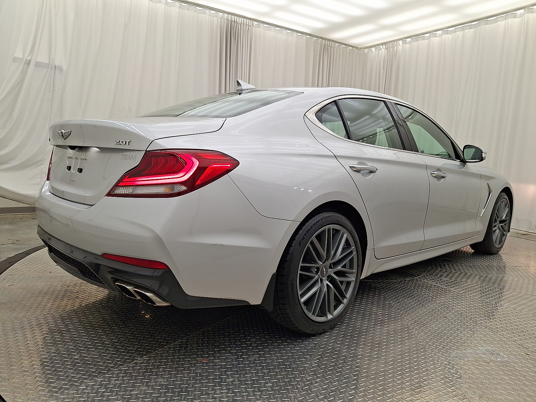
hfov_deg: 69.4
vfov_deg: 54.9
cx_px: 268
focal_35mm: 25
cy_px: 201
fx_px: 387
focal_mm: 4.69
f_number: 1.8
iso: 25
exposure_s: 1/120
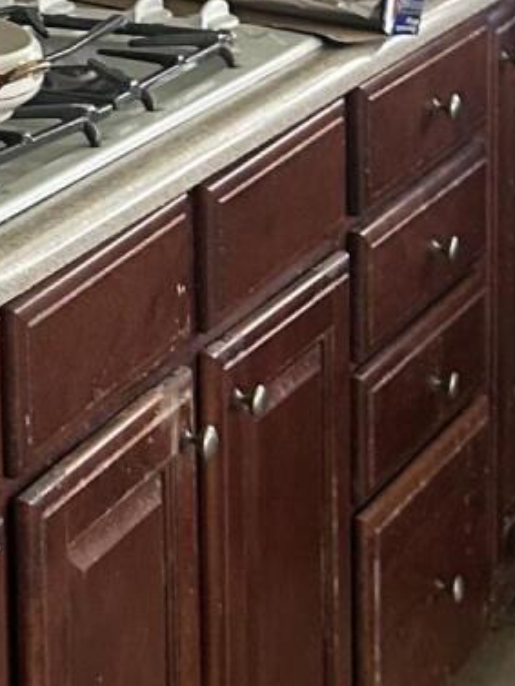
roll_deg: -0.7
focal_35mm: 138
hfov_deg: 10.6
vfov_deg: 14.0
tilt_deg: -6.6
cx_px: -116
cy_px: -71
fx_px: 2736
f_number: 1.5
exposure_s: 1/60
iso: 200
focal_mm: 5.7
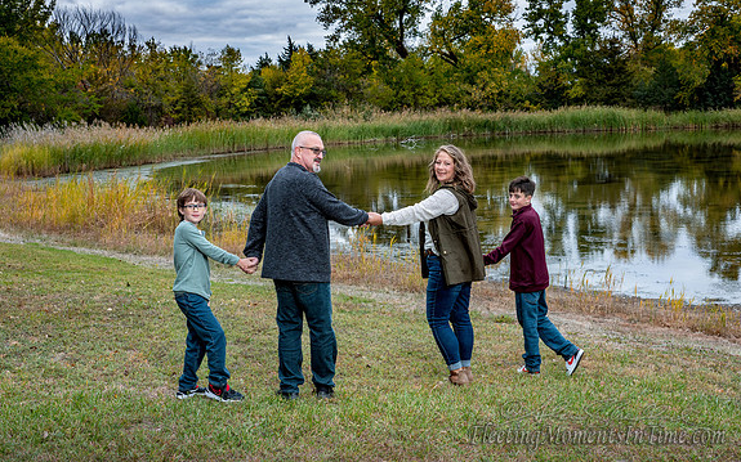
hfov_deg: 54.0
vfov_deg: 35.3
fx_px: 727
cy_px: 221
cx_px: 371
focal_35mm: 36
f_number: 5.6
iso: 320
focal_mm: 35
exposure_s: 1/125
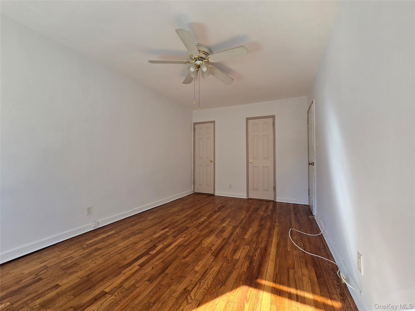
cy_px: 156
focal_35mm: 13
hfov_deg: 106.2
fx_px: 156
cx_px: 208
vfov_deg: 89.9
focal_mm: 2.2
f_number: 2.2
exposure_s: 1/120
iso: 50
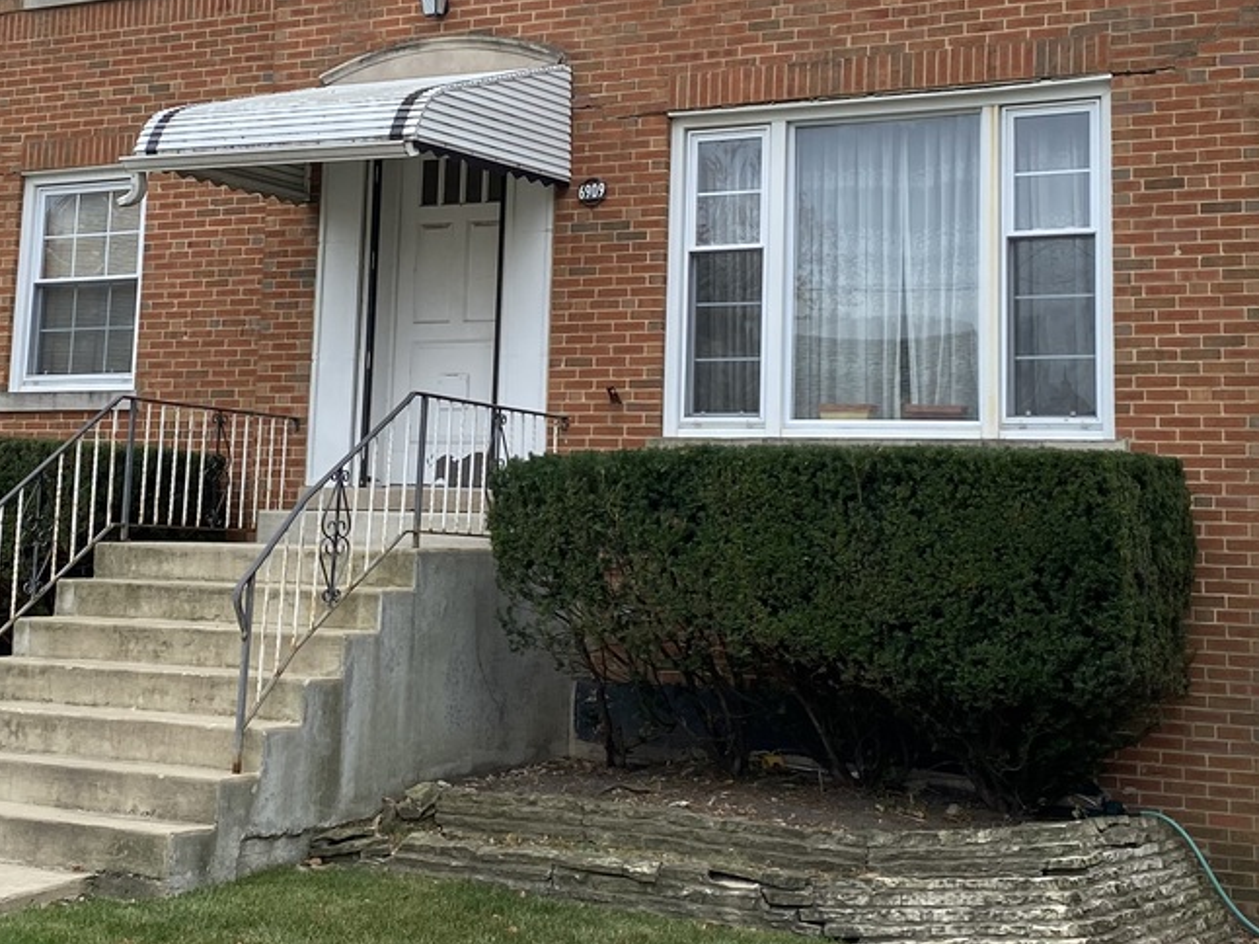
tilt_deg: +7.7
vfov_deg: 24.9
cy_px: 232
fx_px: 2109
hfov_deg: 33.2
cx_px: 569
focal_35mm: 58
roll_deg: -2.2
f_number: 1.8
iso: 32
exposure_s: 1/1170
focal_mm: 4.25
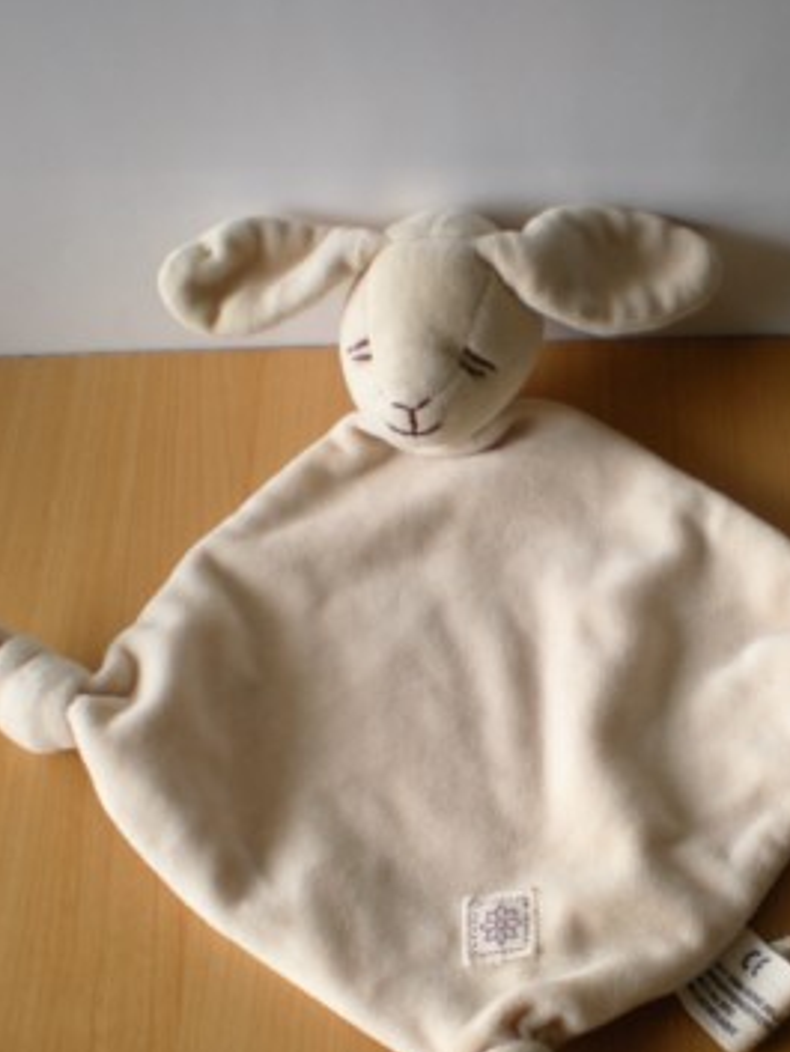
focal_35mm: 56
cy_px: 703
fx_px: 1703
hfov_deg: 26.0
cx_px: 528
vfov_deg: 34.0
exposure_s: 1/78.3
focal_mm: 6.3
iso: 64
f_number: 3.1
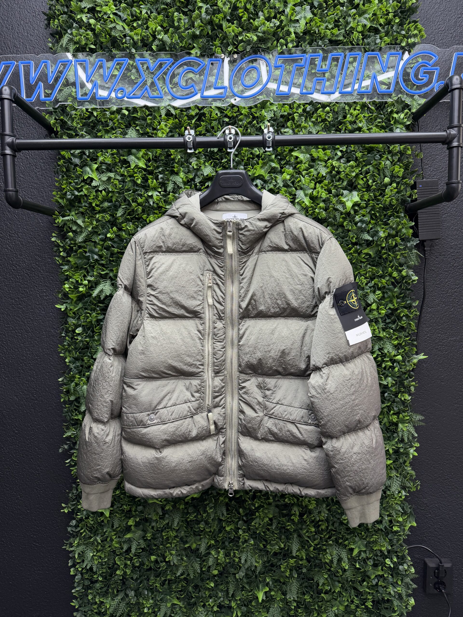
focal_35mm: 24
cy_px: 308
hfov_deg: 56.8
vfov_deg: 71.6
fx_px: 428
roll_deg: +0.3
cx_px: 232
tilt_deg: -4.3
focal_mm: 6.76
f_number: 1.78
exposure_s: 1/121
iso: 100
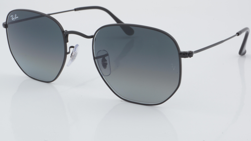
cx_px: 126
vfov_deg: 15.3
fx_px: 526
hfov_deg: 26.9
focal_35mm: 79
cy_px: 60
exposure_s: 1/3
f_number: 32
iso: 100
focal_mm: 50
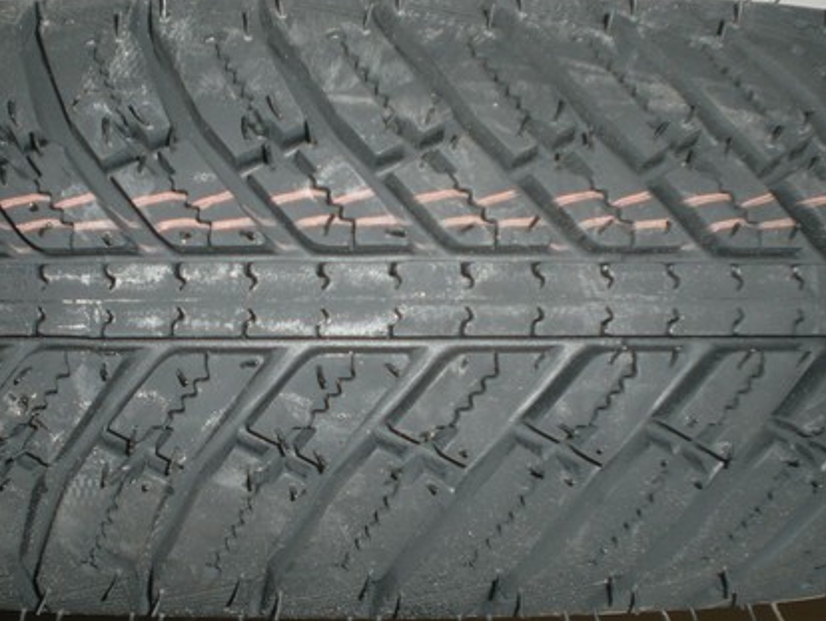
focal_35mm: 68
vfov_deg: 21.6
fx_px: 1624
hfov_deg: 28.5
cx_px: 317
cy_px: 282
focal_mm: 7.4
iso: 50
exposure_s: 1/60
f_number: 3.5
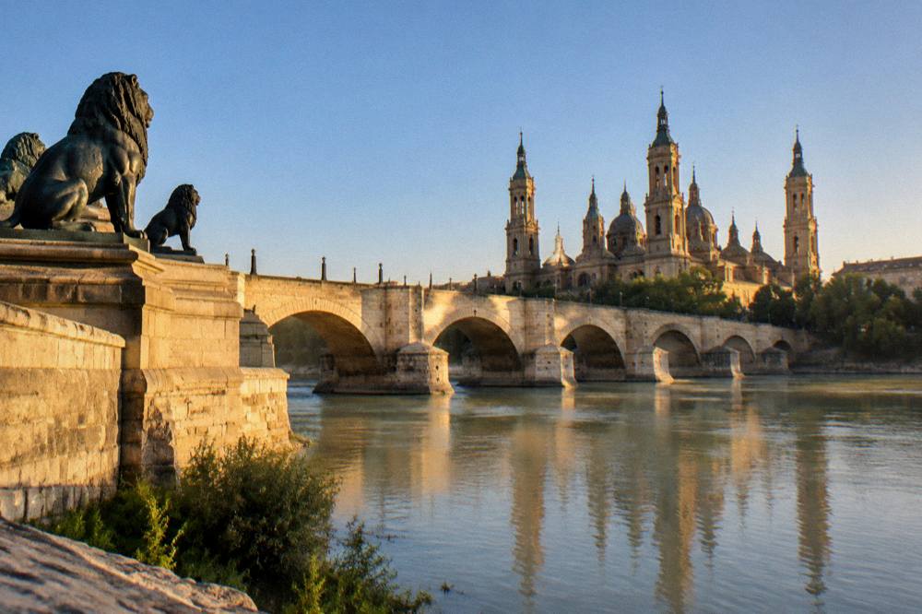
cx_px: 461
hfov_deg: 54.5
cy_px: 307
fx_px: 896
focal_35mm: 35
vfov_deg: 37.8
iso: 1600
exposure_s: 1/60
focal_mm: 35
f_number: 6.3
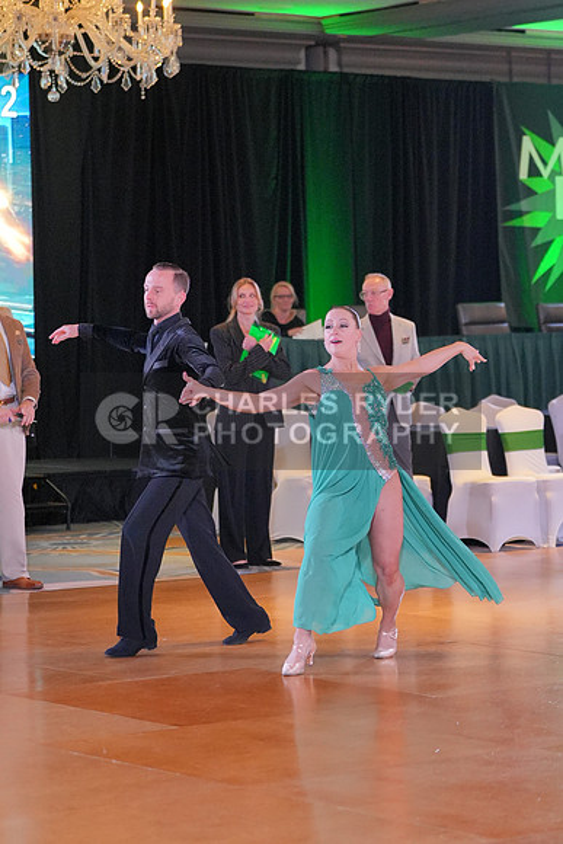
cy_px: 422
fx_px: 2626
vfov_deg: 18.3
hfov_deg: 12.2
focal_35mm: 112
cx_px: 282
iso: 4000
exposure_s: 1/500
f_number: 2.8
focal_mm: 75
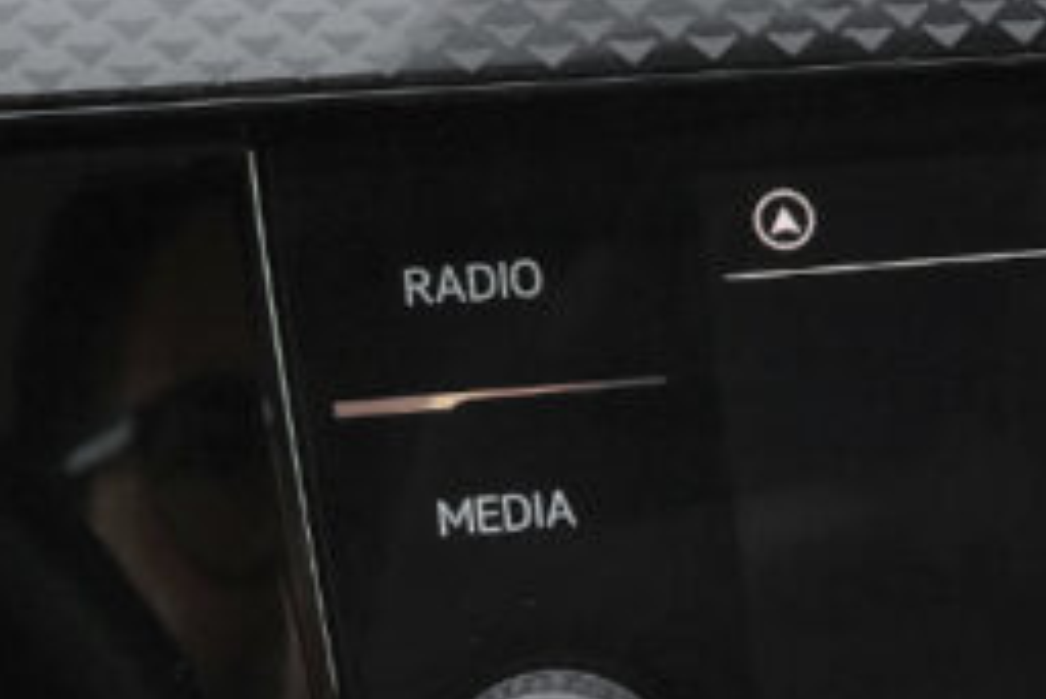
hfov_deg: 14.6
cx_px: 1679
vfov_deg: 10.6
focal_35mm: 128
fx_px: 3721
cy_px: 795
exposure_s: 1/100
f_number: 9
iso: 2000
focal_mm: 21.5
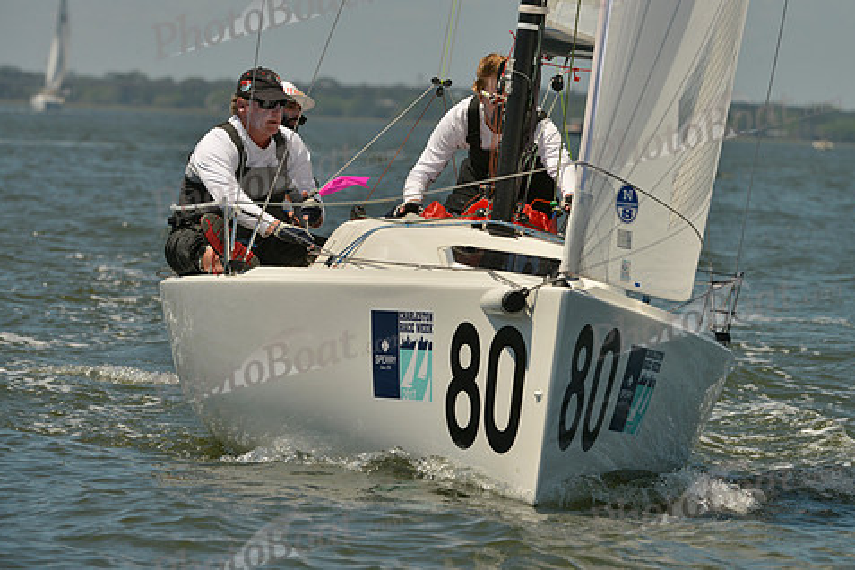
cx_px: 498
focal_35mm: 353
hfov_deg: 5.8
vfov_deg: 3.9
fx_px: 8383
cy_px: 246
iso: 280
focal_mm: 290
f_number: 10
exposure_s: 1/1250
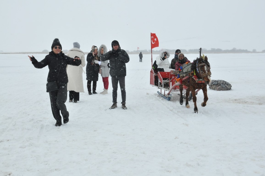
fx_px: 419
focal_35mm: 57
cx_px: 132
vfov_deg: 23.7
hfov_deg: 35.1
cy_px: 88
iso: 800
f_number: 13
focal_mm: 38
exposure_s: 1/640
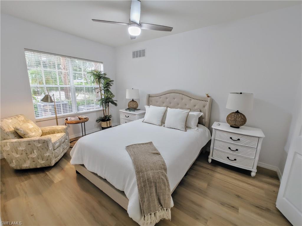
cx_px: 151
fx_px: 131
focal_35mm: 15
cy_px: 113
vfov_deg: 81.7
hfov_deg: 98.2
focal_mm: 1.78
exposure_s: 1/30
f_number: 1.9
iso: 100
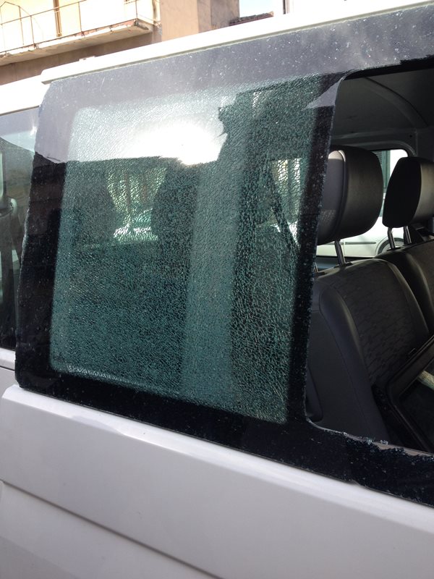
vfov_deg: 52.6
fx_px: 585
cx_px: 217
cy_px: 290
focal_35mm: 35
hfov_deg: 40.7
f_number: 2.4
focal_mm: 4.28
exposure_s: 1/488
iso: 50
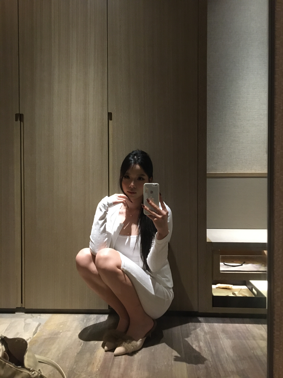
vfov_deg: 61.7
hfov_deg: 48.2
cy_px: 189
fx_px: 316
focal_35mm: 29
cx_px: 142
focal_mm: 4.15
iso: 250
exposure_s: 1/17
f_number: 2.2
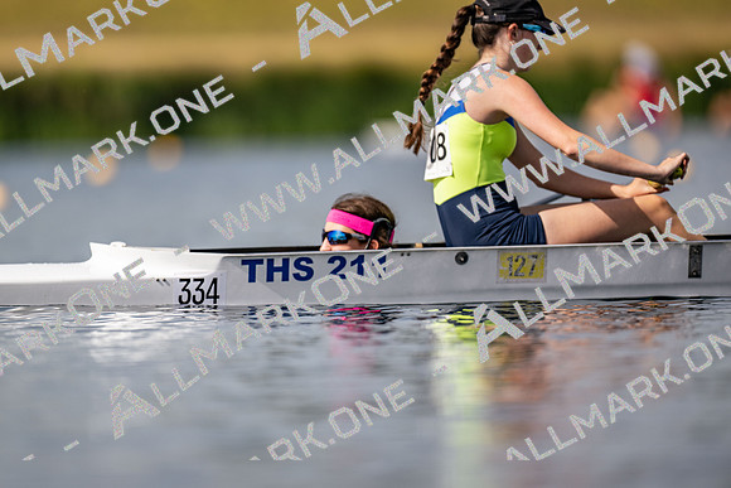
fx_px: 12192
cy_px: 244
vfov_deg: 2.3
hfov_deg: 3.4
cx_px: 366
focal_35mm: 600
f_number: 4
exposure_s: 1/2500
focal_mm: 600
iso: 110
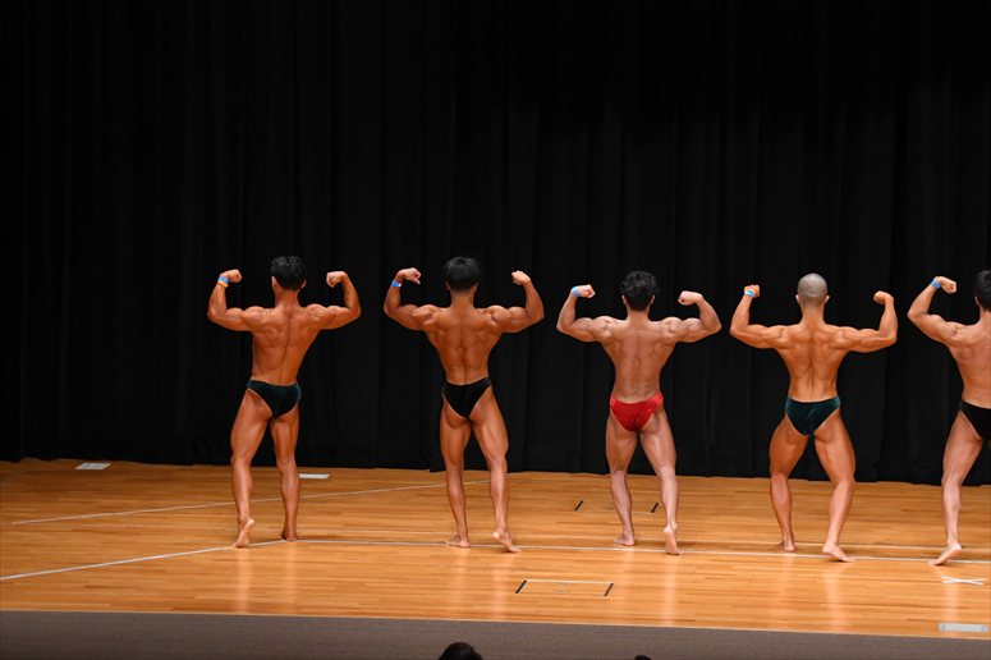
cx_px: 496
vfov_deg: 9.9
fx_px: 3797
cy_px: 330
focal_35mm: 138
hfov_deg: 14.9
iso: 3200
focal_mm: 92
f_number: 5.6
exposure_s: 1/400
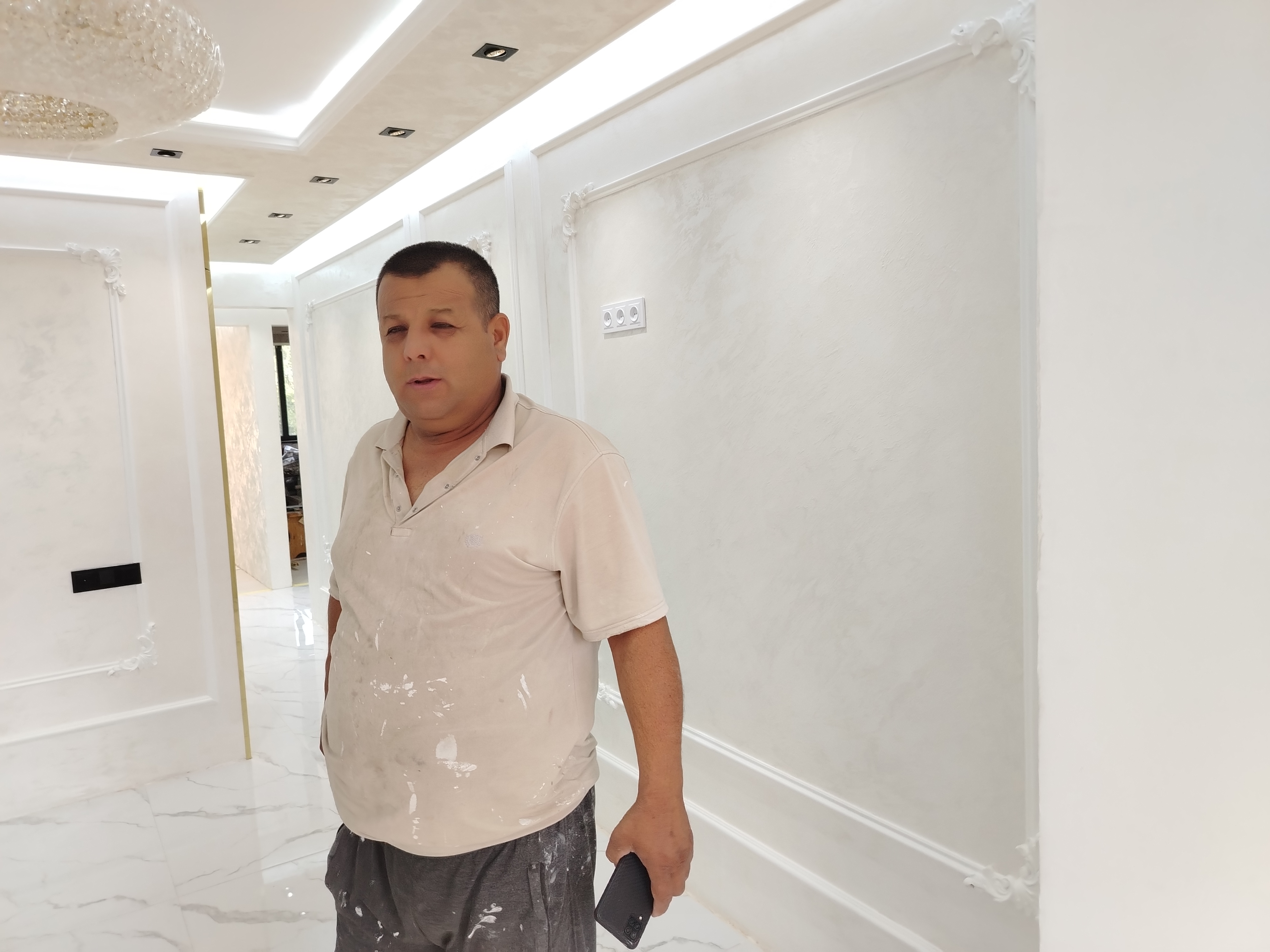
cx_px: 635
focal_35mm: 24
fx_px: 881
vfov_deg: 56.8
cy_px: 476
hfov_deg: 71.6
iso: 459
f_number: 1.75
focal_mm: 5.25
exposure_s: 1/100
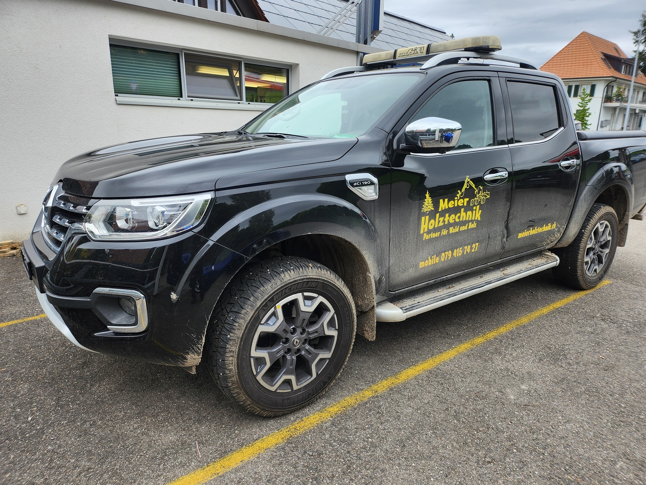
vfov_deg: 56.8
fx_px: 448
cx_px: 323
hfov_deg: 71.6
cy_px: 242
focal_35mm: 24
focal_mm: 5
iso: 50
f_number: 1.8
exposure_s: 1/303
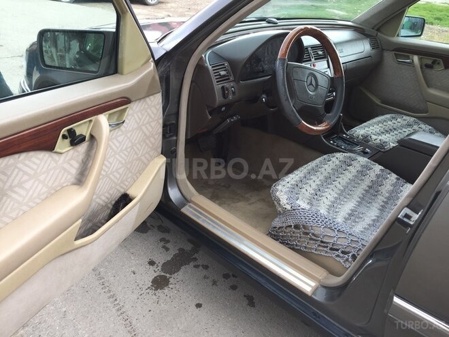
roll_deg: -4.9
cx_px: 224
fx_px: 376
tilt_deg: -31.5
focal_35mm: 29
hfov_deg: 61.7
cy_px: 168
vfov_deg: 48.2
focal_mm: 4.15
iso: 32
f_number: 2.2
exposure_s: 1/114
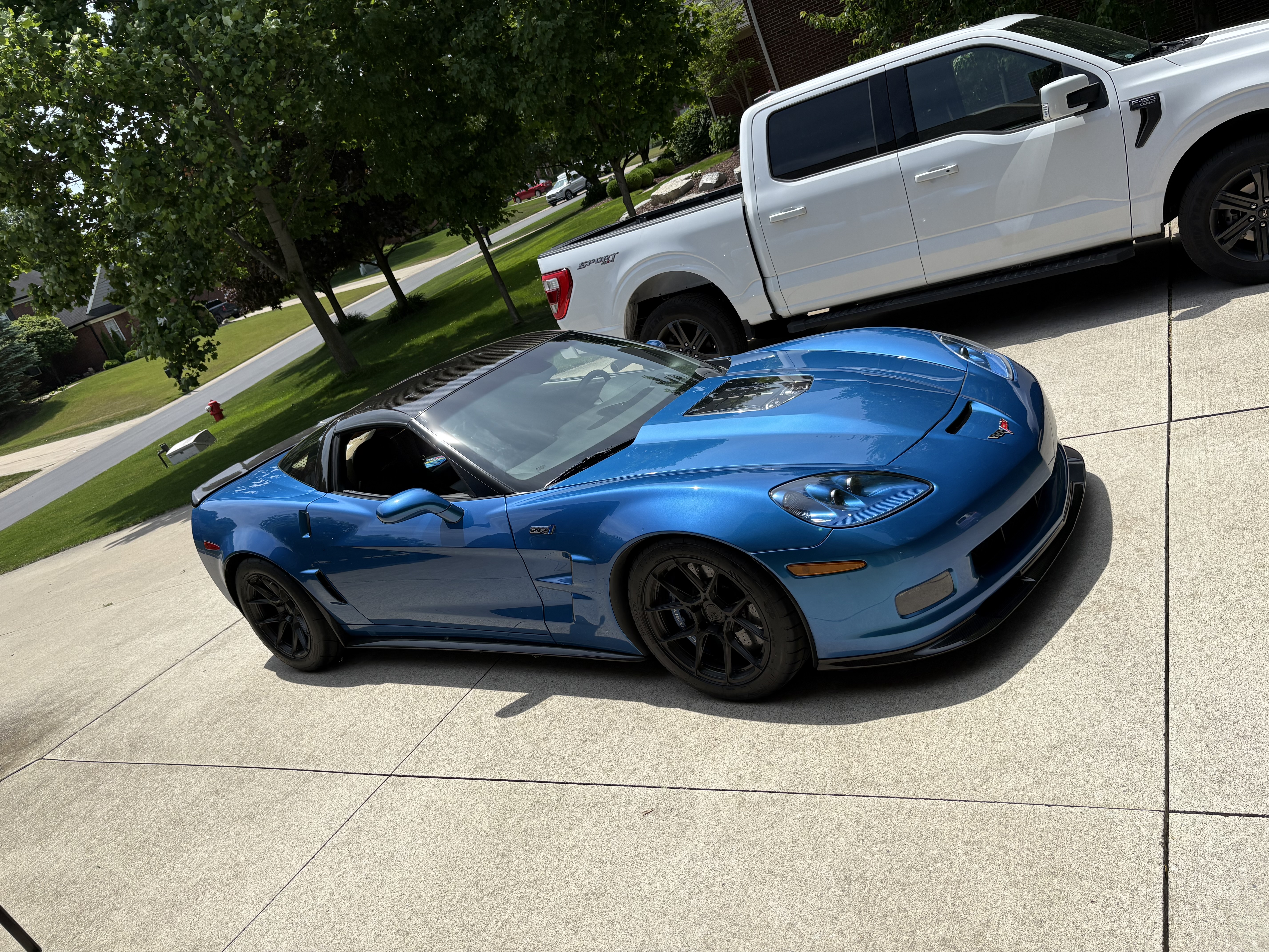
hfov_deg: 67.3
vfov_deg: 53.1
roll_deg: +21.5
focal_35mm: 26
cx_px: 634
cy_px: 476
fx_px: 953
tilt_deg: -17.3
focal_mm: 5.96
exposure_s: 1/3623
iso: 50
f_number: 1.6
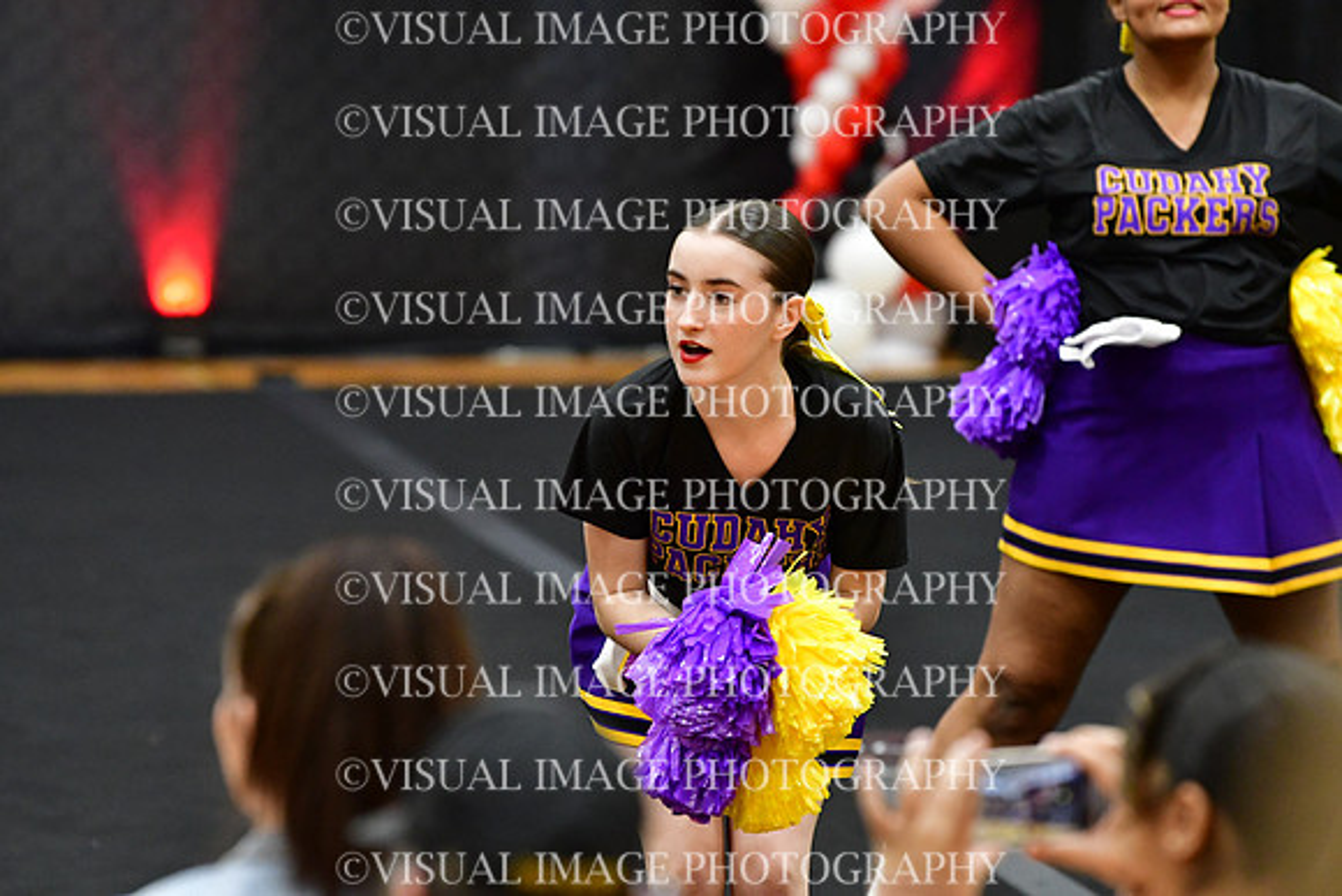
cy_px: 448
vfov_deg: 4.6
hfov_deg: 6.9
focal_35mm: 300
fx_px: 11185
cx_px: 671
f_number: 3.5
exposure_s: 1/500
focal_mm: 200
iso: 5000
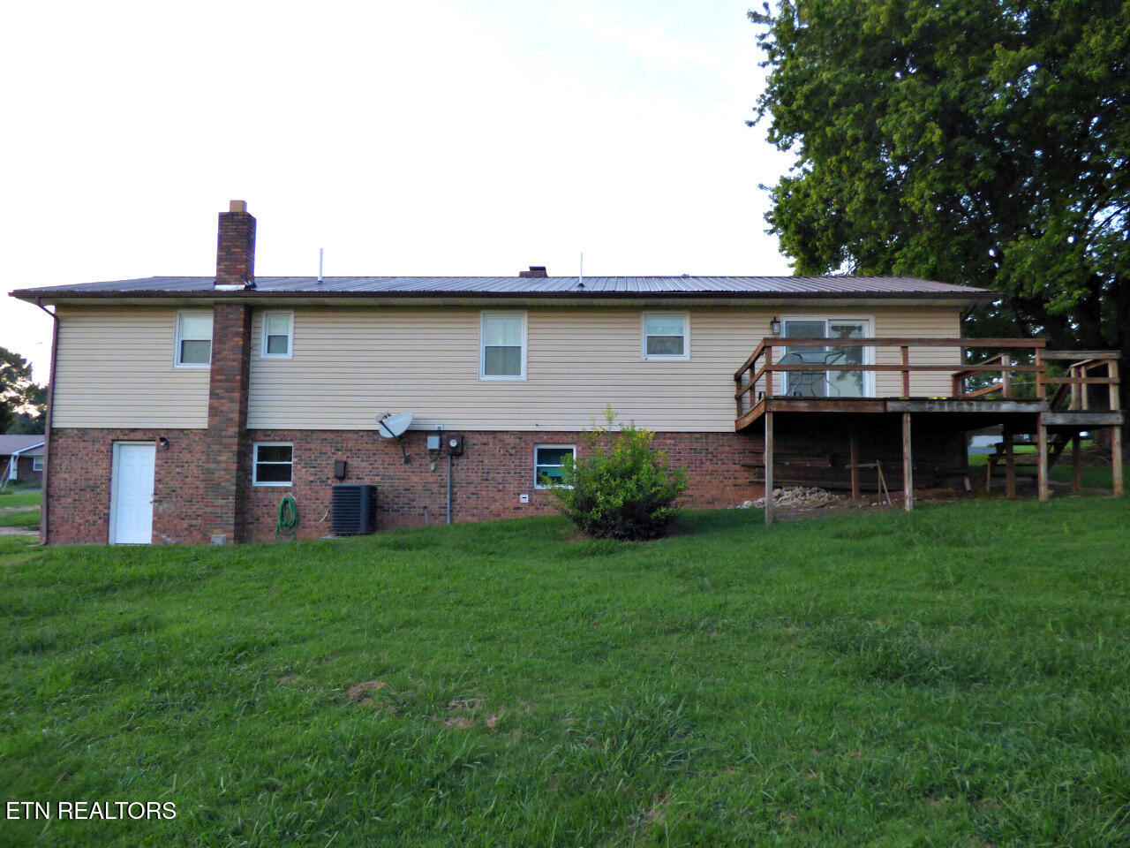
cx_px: 565
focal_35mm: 24
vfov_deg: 56.8
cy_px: 424
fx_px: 783
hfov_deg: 71.6
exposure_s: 1/60
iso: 320
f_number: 3
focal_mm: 4.25
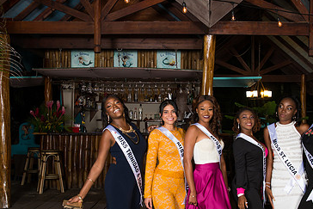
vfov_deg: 26.4
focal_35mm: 51
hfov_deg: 38.8
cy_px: 127
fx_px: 444
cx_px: 169
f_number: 5.6
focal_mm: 32
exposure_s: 1/80
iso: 500
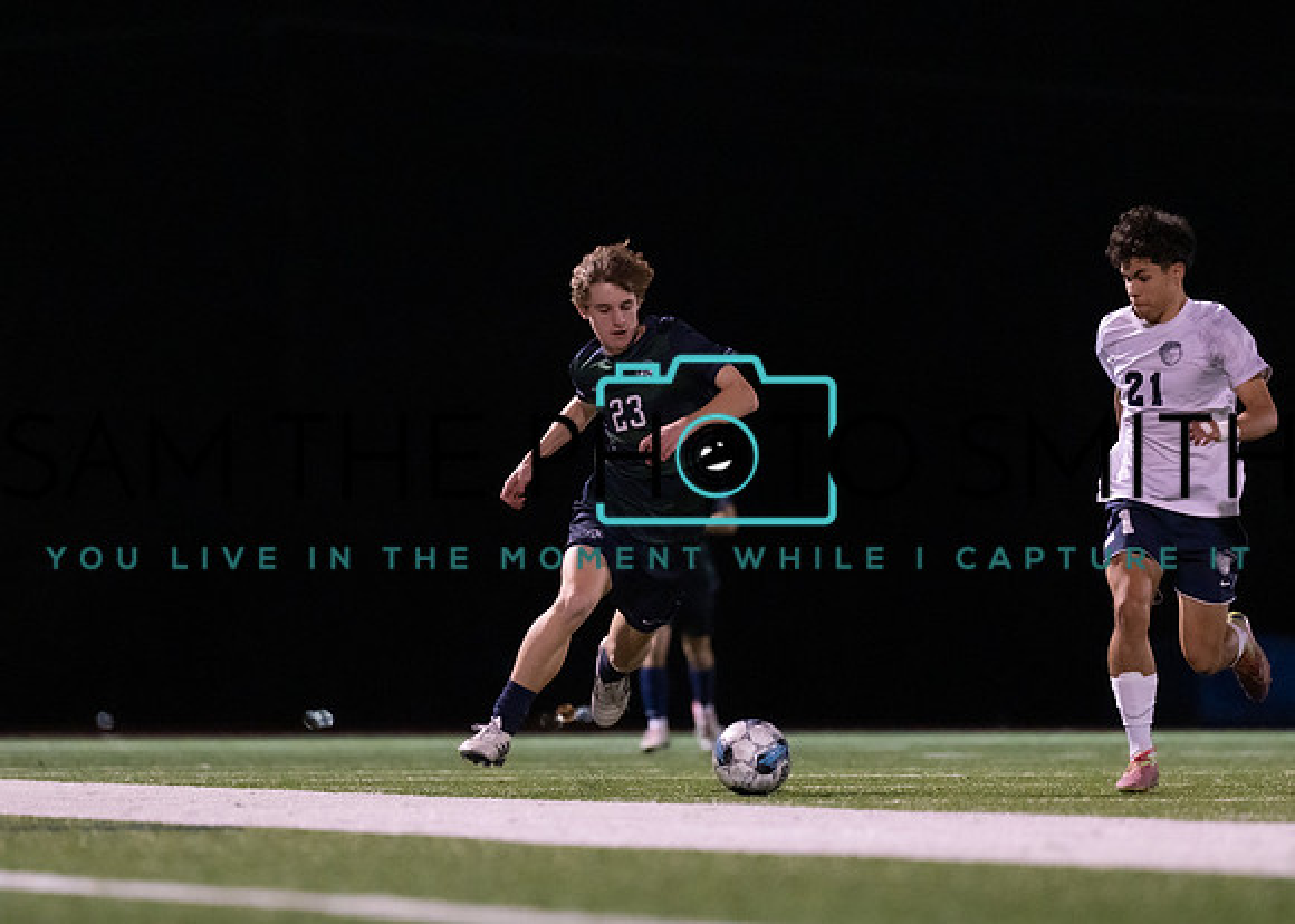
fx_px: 12604
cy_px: 466
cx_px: 611
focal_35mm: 343
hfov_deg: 5.9
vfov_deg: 4.2
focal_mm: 200
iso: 2500
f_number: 2.8
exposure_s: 1/1000
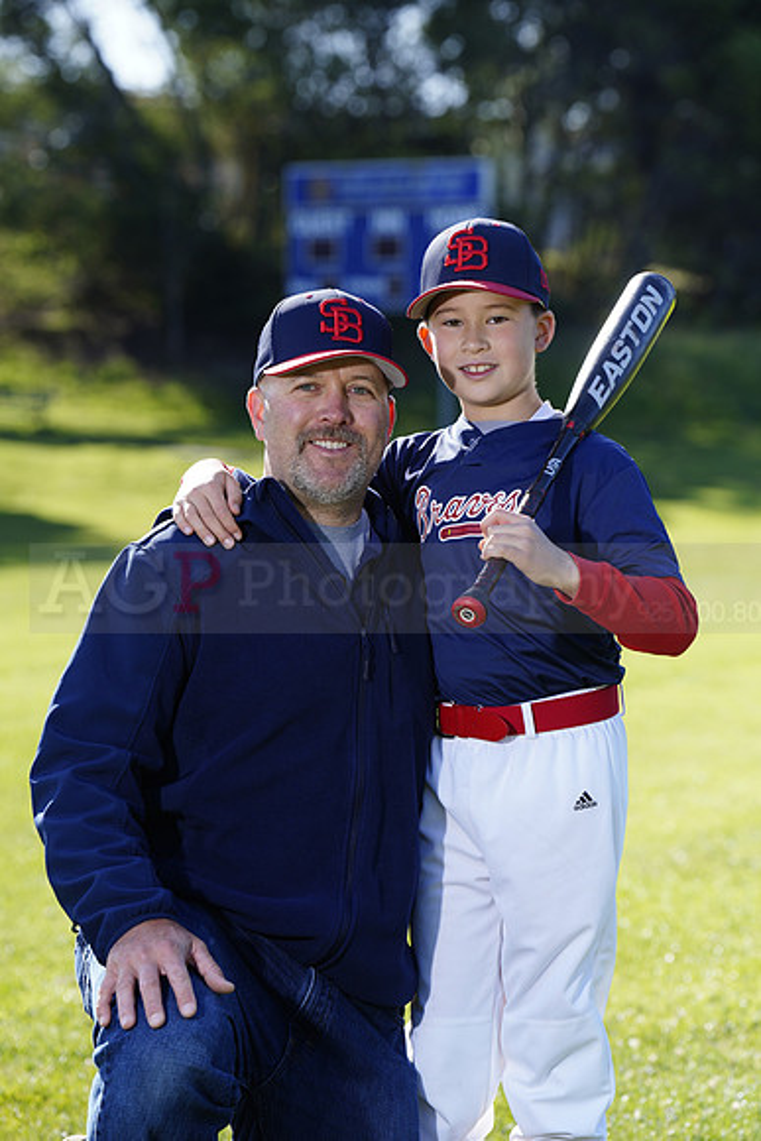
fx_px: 4214
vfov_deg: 15.4
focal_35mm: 133
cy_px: 570
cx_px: 380
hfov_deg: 10.3
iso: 100
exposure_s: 1/250
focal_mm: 133
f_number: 5
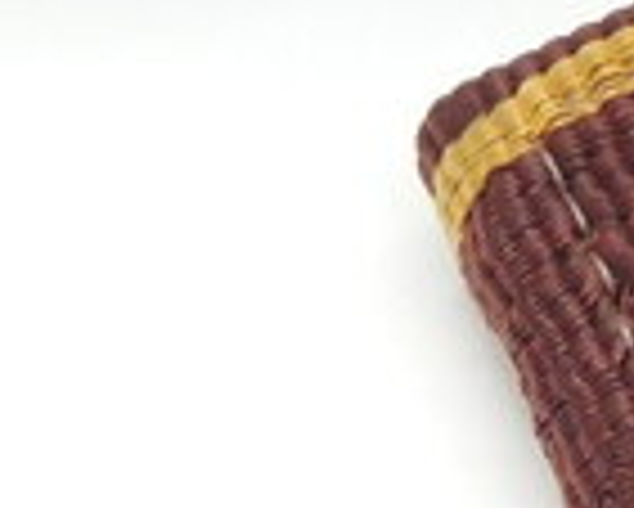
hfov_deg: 3.8
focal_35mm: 499
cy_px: -683
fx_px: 9370
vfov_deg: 3.1
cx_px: 1394
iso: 360
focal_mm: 10.7
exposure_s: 1/60
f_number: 3.7
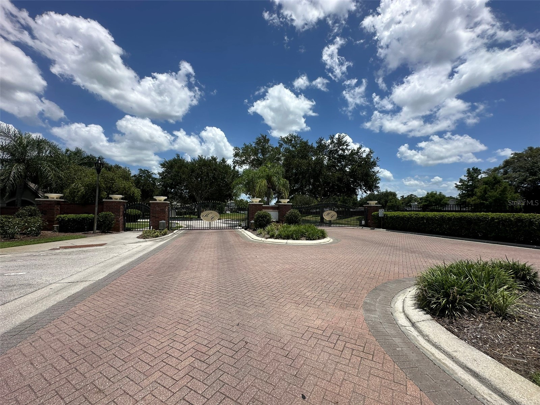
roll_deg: -0.3
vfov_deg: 85.7
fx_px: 218
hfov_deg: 102.1
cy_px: 202
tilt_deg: +1.7
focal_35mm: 14
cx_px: 270
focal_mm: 2.22
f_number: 2.2
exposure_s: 1/2882
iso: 40
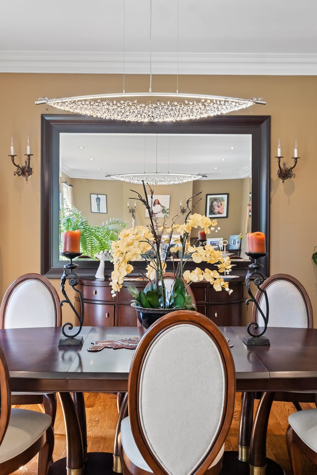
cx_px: 171
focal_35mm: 40
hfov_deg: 33.4
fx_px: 528
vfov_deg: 48.5
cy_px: 233
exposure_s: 1/30
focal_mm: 26
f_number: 5.6
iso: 1600
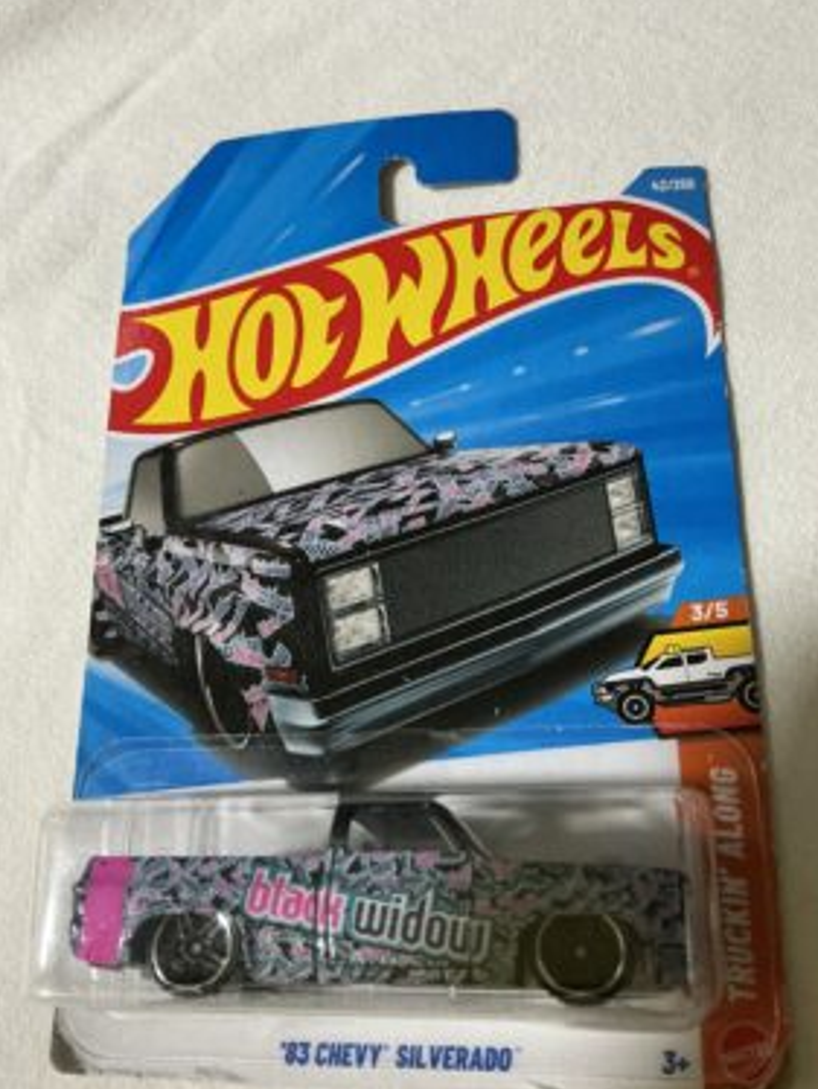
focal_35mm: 31
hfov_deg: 45.5
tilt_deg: -70.0
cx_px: 419
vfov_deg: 58.3
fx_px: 976
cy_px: 565
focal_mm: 3
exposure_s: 1/40
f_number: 1.8
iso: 250
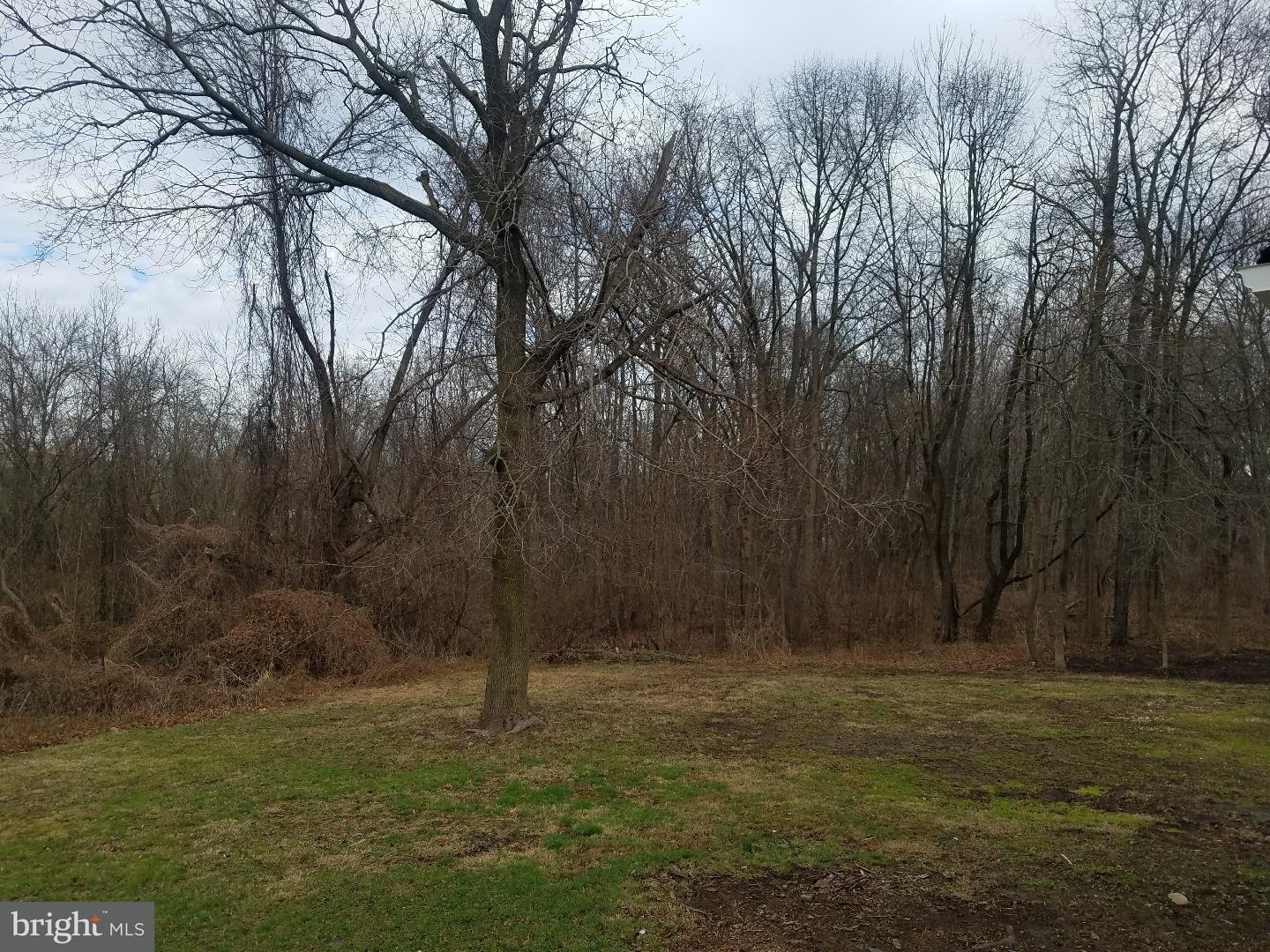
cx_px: 635
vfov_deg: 53.1
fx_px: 954
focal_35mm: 26
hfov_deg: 67.3
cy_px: 476
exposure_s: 1/1512
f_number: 1.7
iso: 50
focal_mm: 4.2
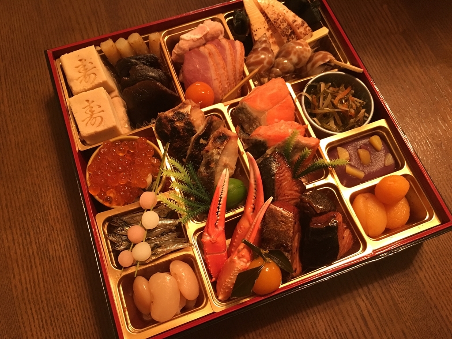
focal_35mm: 29
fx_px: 379
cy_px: 170
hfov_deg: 61.7
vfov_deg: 48.2
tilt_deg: -69.0
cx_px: 226
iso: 200
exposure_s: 1/17
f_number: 2.2
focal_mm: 4.15
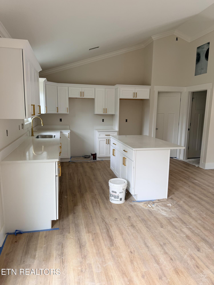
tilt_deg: -9.4
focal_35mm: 24
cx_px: 107
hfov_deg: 56.8
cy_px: 142
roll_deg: -0.9
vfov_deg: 71.6
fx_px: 198
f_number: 1.78
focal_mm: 6.76
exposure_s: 1/121
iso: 80
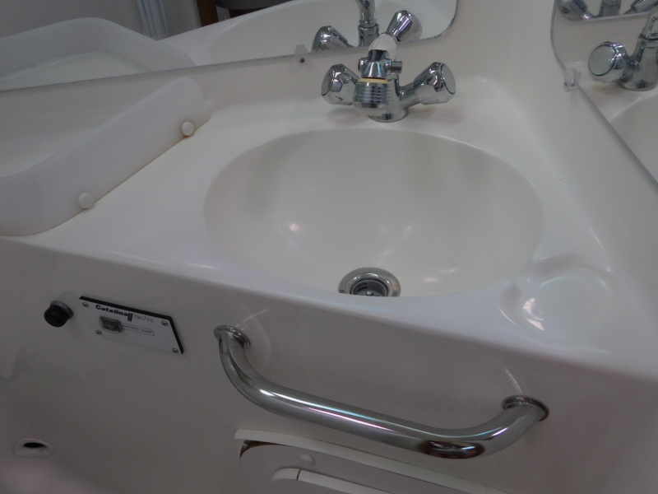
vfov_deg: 46.8
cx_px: 329
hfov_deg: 60.0
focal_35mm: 30
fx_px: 570
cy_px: 247
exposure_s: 1/60
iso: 125
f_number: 3.2
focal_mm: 5.3
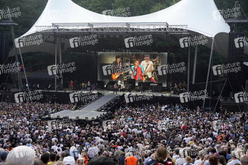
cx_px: 124
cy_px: 82
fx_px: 324
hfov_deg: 41.9
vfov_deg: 28.6
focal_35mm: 47
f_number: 5.6
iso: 1250
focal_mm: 47
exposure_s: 1/500
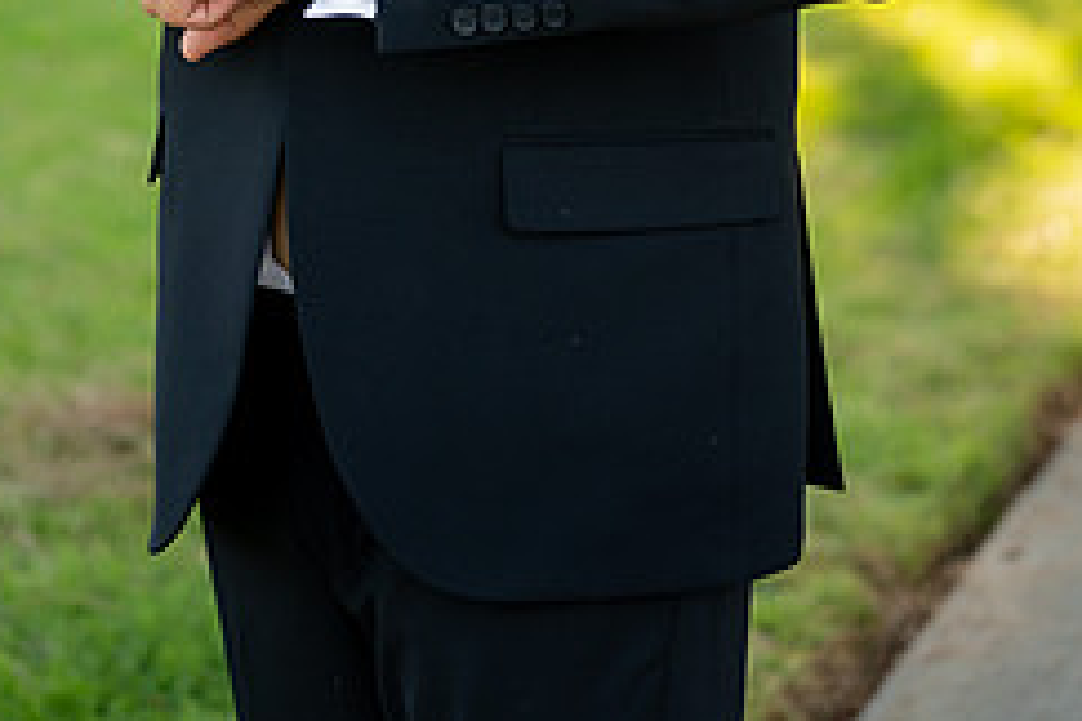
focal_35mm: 139
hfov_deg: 14.8
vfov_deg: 9.7
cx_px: 530
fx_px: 4177
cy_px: -245
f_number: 2.8
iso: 320
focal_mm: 75
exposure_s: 1/500
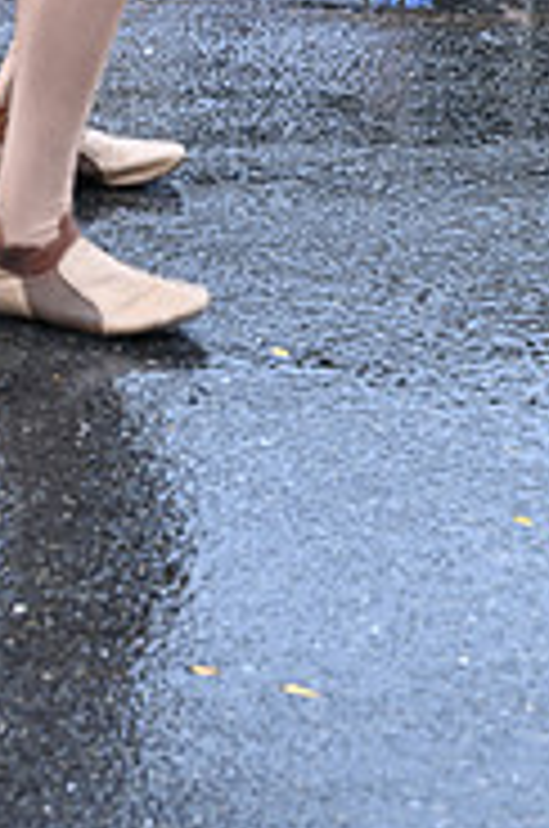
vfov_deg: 12.8
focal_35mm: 158
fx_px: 3628
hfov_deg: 8.7
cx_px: 232
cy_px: -50
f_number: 6.3
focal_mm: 50
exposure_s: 1/80
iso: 100
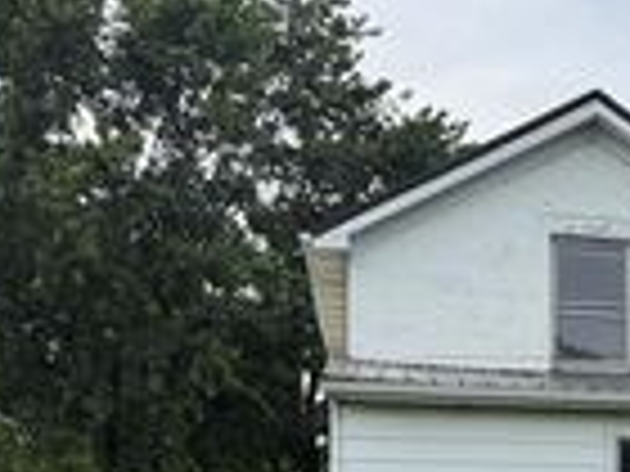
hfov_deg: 20.0
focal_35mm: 86
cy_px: 546
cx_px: 914
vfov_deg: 16.5
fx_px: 1565
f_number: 1.78
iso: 80
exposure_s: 1/1770
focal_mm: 6.76
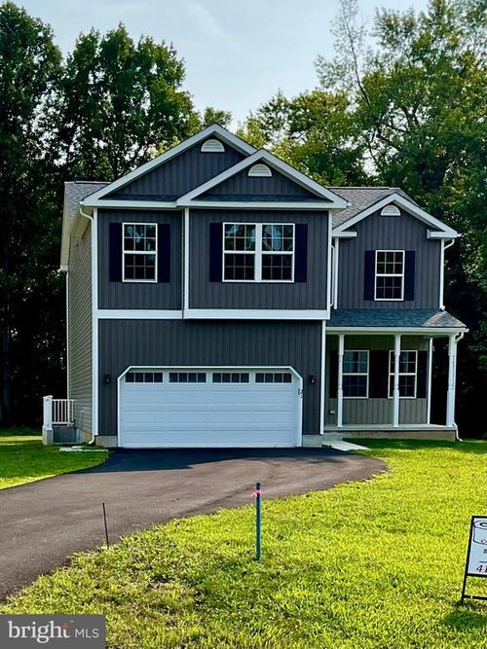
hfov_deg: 48.2
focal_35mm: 29
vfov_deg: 61.7
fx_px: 544
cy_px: 324
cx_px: 244
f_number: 1.8
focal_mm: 3
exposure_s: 1/1250
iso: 16
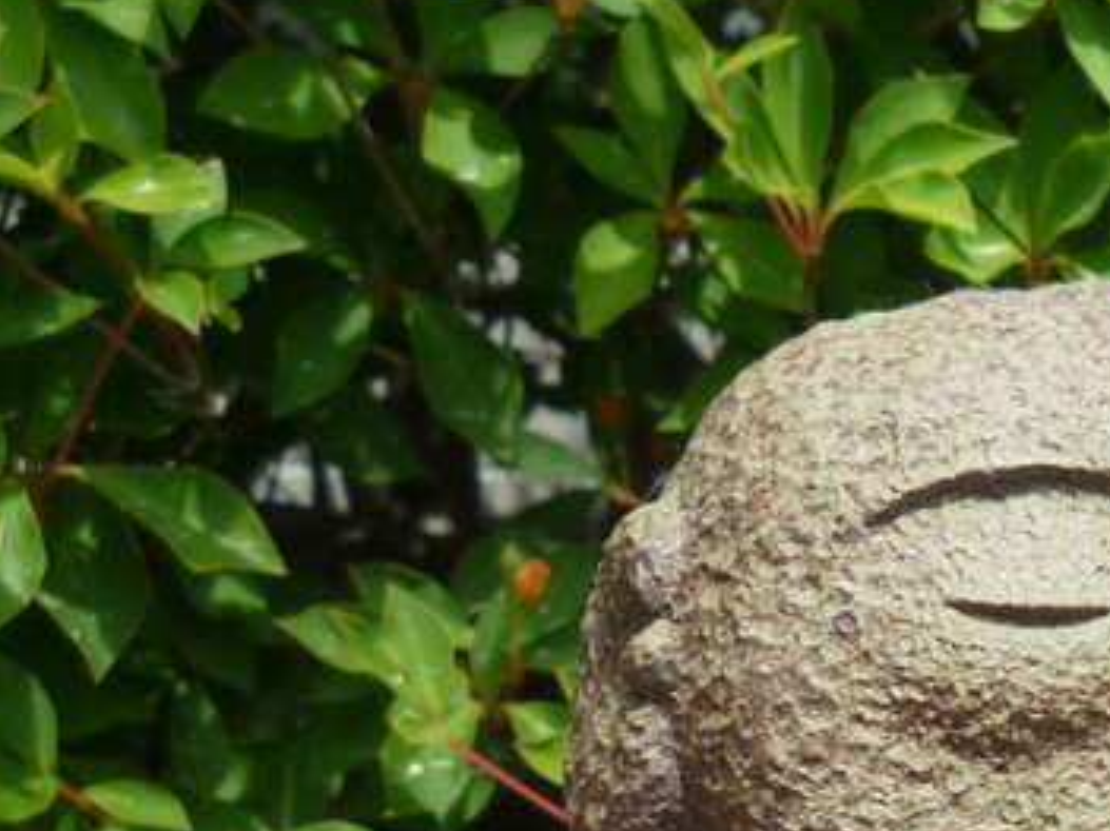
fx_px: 2340
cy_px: 916
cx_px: 1191
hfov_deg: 25.0
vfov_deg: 19.3
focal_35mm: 73
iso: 100
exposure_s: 1/640
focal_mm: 4.4
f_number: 3.5
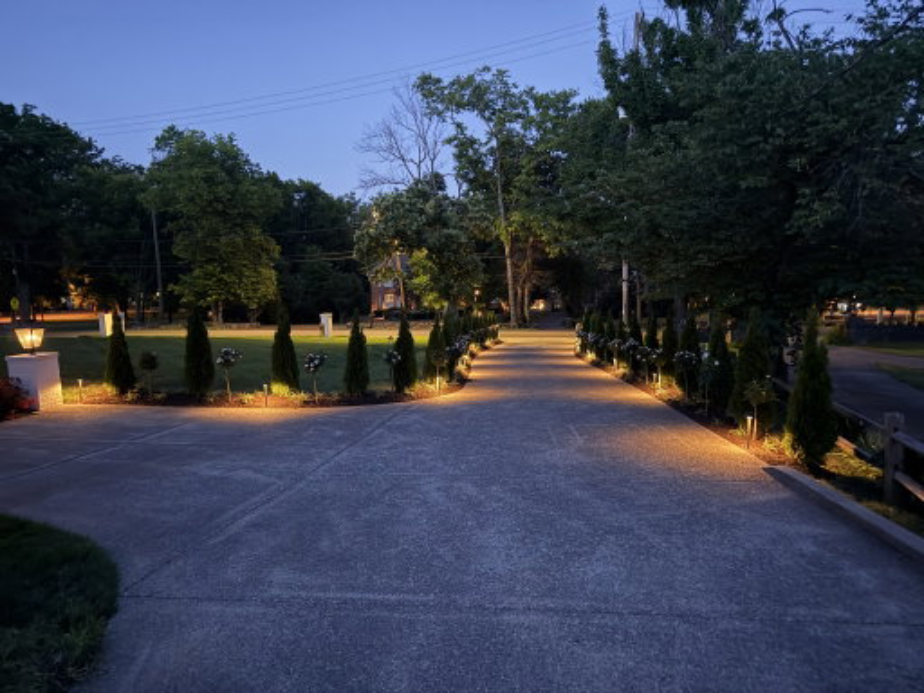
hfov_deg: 71.6
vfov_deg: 56.8
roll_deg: +2.8
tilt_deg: -6.3
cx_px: 462
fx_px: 641
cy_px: 346
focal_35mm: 24
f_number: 1.78
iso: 1600
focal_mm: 6.76
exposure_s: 1/9
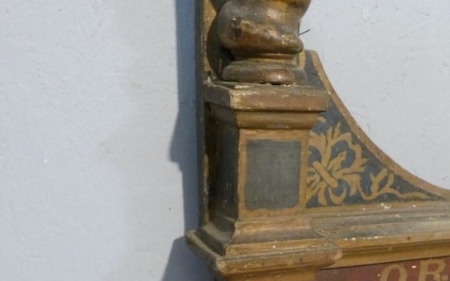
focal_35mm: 46
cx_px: 297
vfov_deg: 26.1
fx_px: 564
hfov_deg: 42.9
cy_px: 300
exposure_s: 1/125
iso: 800
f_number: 3
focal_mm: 4.3
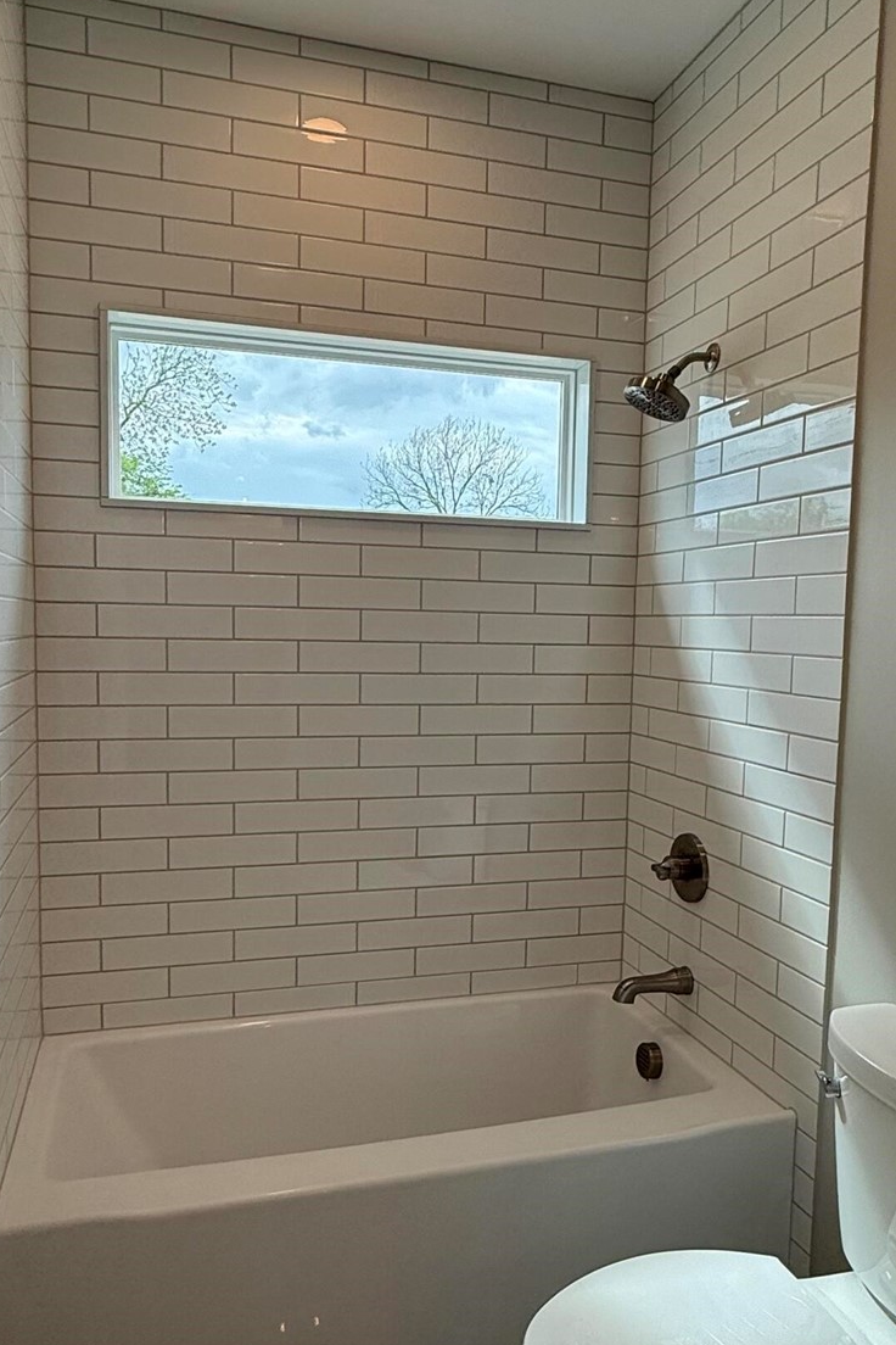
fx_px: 1008
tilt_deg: -4.9
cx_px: 457
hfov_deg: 47.9
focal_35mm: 27
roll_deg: -1.2
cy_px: 727
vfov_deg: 67.3
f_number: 2.2
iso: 64
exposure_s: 1/433
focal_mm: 2.22
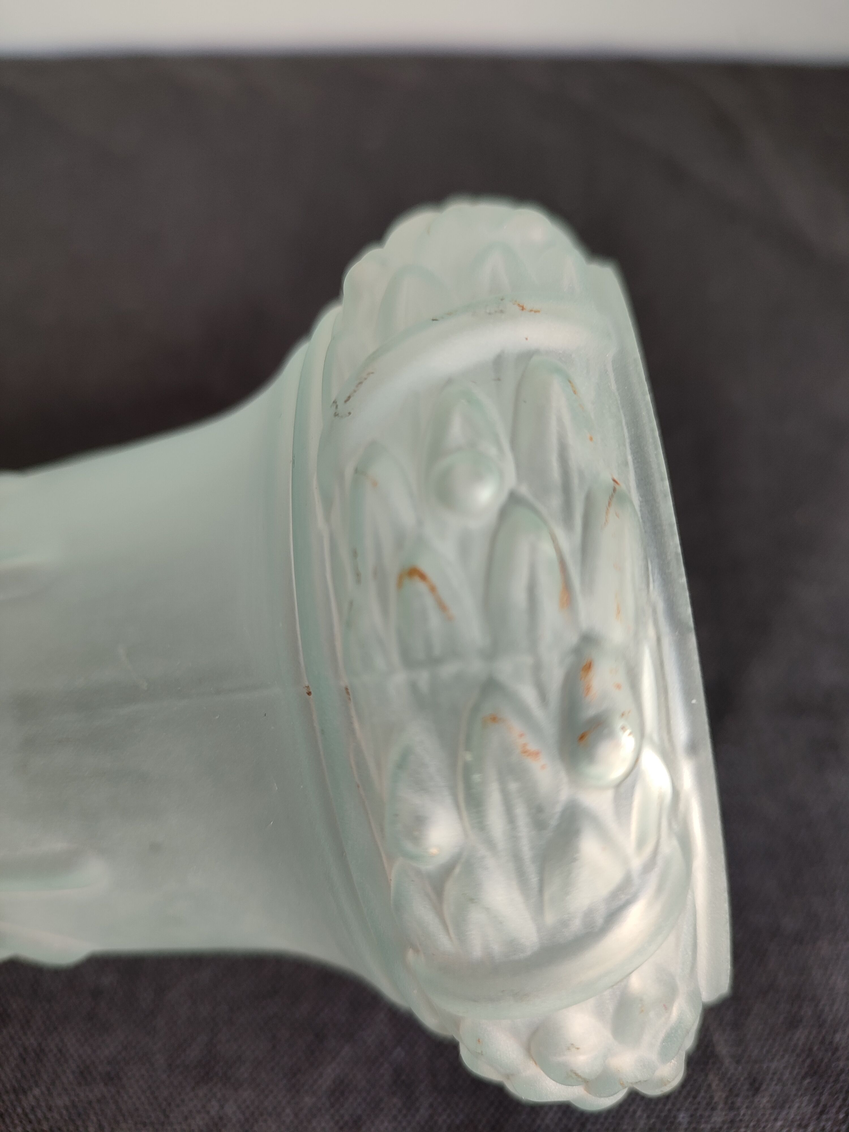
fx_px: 785
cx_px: 424
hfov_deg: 56.8
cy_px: 566
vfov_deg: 71.6
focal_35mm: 24
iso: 203
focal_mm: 5.89
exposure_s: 1/33
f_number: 1.89
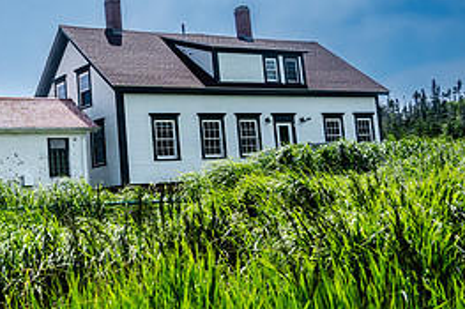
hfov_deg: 35.2
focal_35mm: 53
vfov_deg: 25.3
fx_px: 684
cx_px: 39
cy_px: 102
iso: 100
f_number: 4
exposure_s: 1/1000
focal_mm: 24
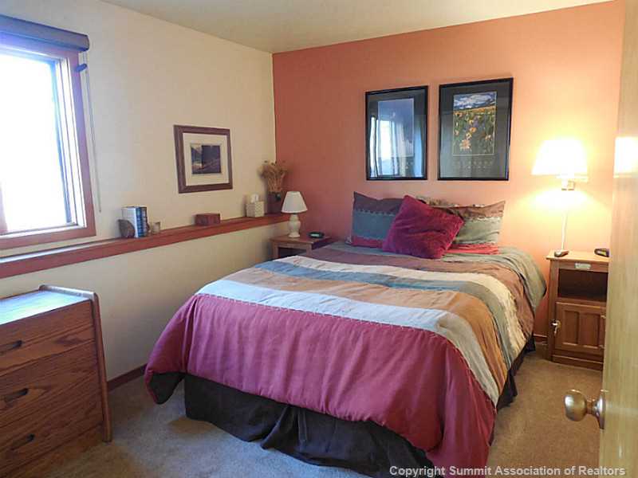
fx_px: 461
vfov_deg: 54.9
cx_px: 319
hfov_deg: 69.4
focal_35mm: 25
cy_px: 239
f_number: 3.3
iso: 400
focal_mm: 4.5
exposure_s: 1/10
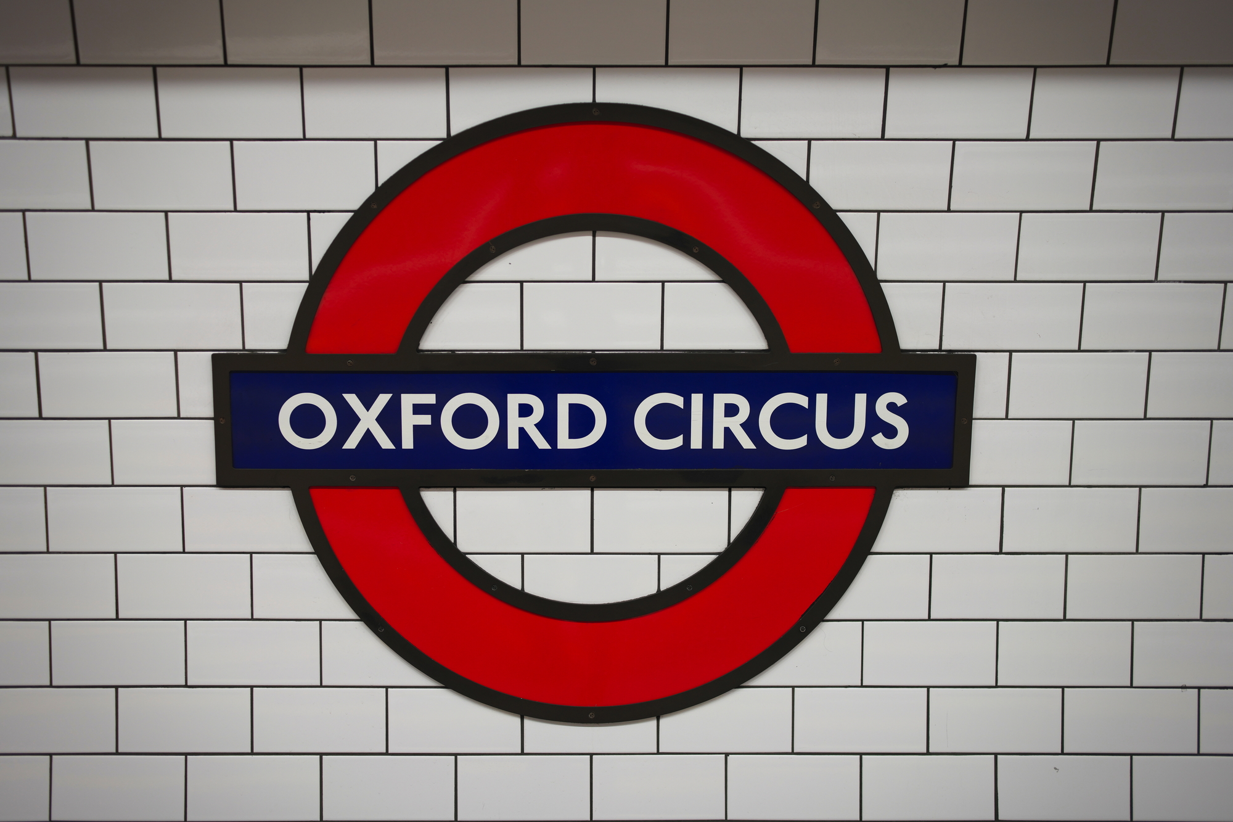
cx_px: 616
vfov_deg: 33.4
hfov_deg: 48.5
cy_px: 411
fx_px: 1370
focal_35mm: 40
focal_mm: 40
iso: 200
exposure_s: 1/60
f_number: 2
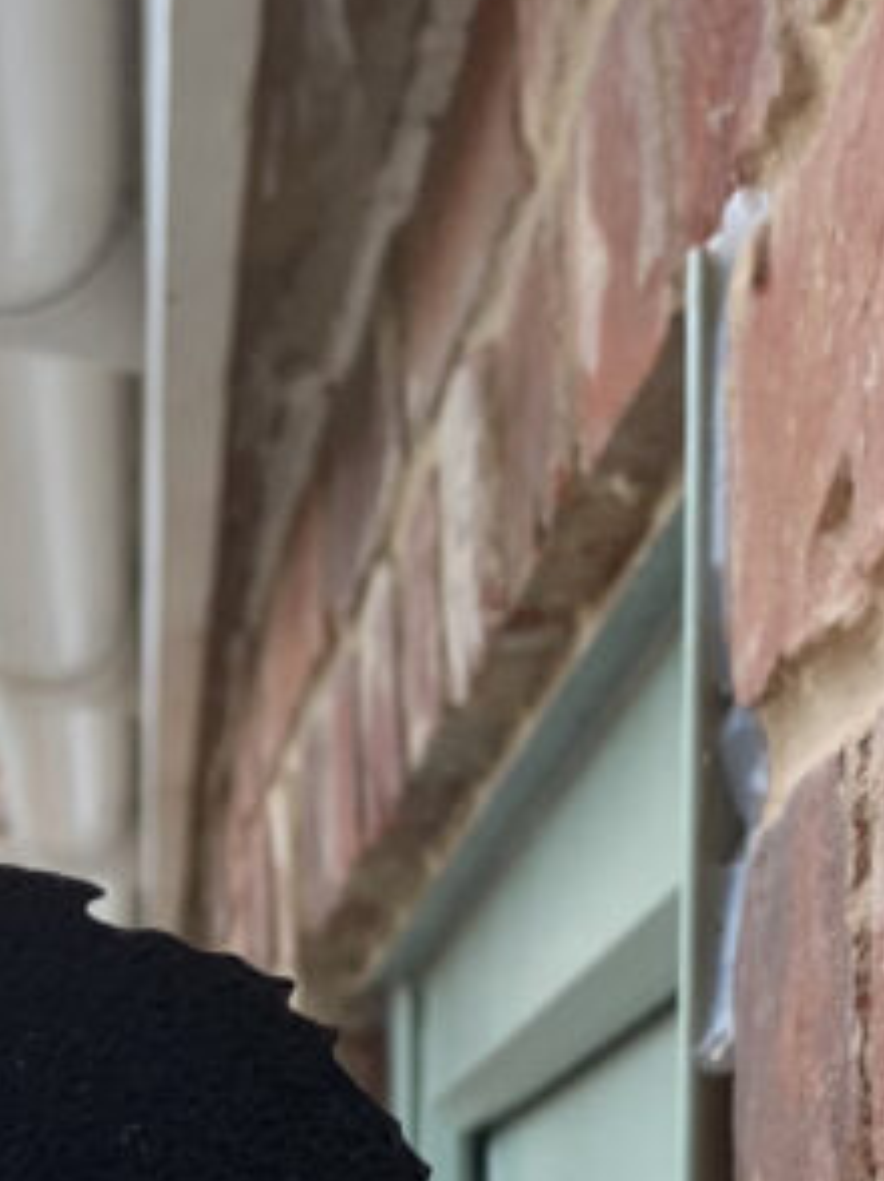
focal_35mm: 118
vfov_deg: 15.6
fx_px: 4024
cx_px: -117
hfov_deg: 12.3
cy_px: 1681
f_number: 1.8
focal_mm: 4.2
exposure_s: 1/121
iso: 25
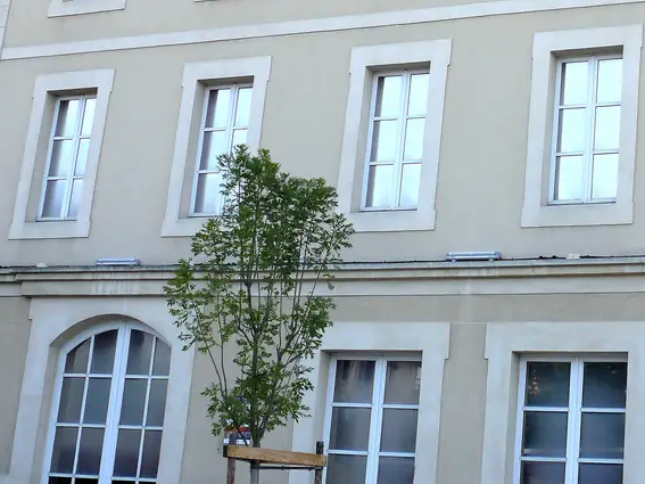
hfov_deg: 23.6
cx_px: 650
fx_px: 1472
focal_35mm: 79
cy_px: 56
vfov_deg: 18.4
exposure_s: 1/125
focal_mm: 7.4
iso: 100
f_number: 4
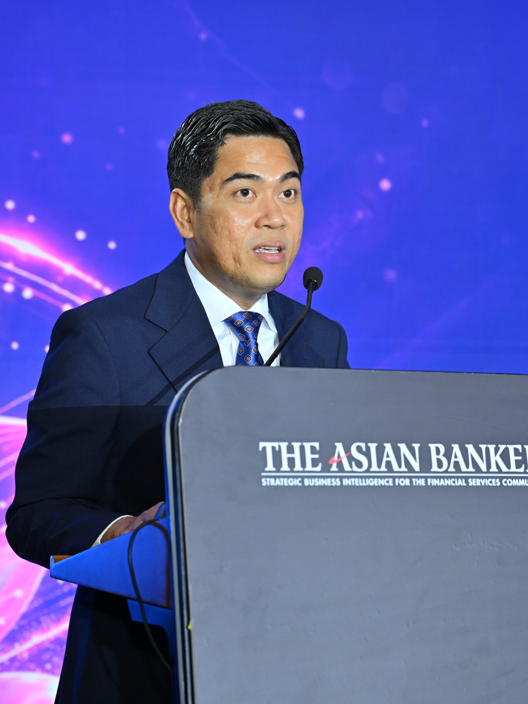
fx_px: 2074
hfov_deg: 14.5
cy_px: 350
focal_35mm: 102
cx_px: 320
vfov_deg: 19.3
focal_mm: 70
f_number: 4
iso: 320
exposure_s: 1/160
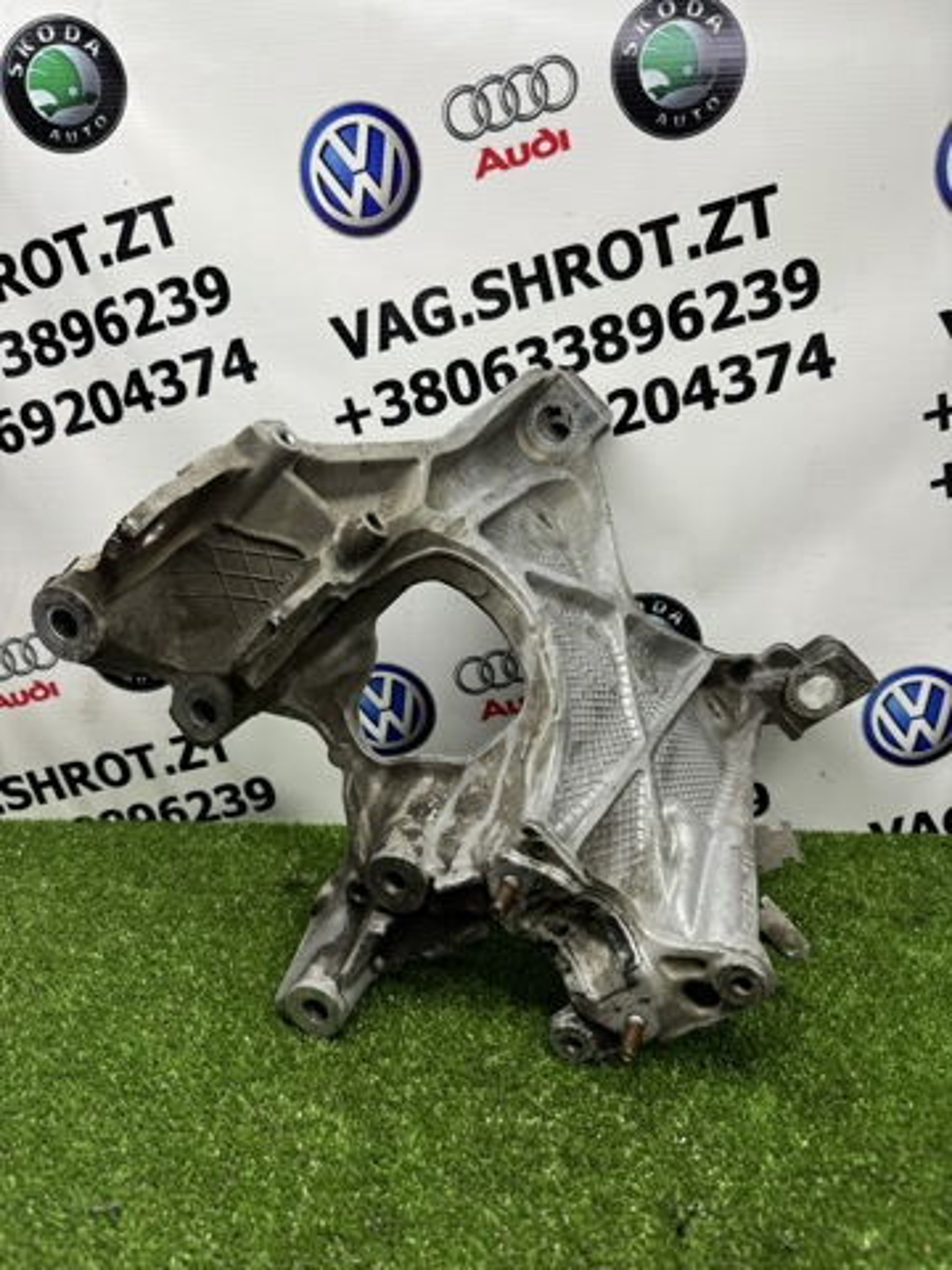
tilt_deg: -16.7
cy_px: 635
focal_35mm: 24
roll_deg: +0.9
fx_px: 880
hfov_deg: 56.8
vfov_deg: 71.6
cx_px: 476
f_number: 1.78
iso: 50
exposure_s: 1/135
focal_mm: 6.76
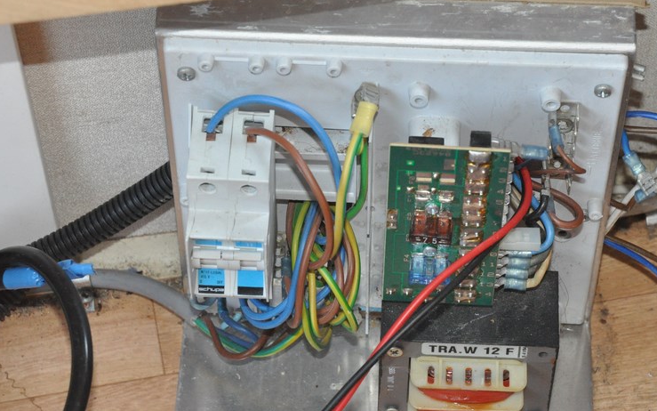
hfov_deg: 16.4
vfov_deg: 10.3
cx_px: 446
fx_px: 2274
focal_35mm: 127
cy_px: 260
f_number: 5
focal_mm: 60
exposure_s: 1/60
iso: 1600
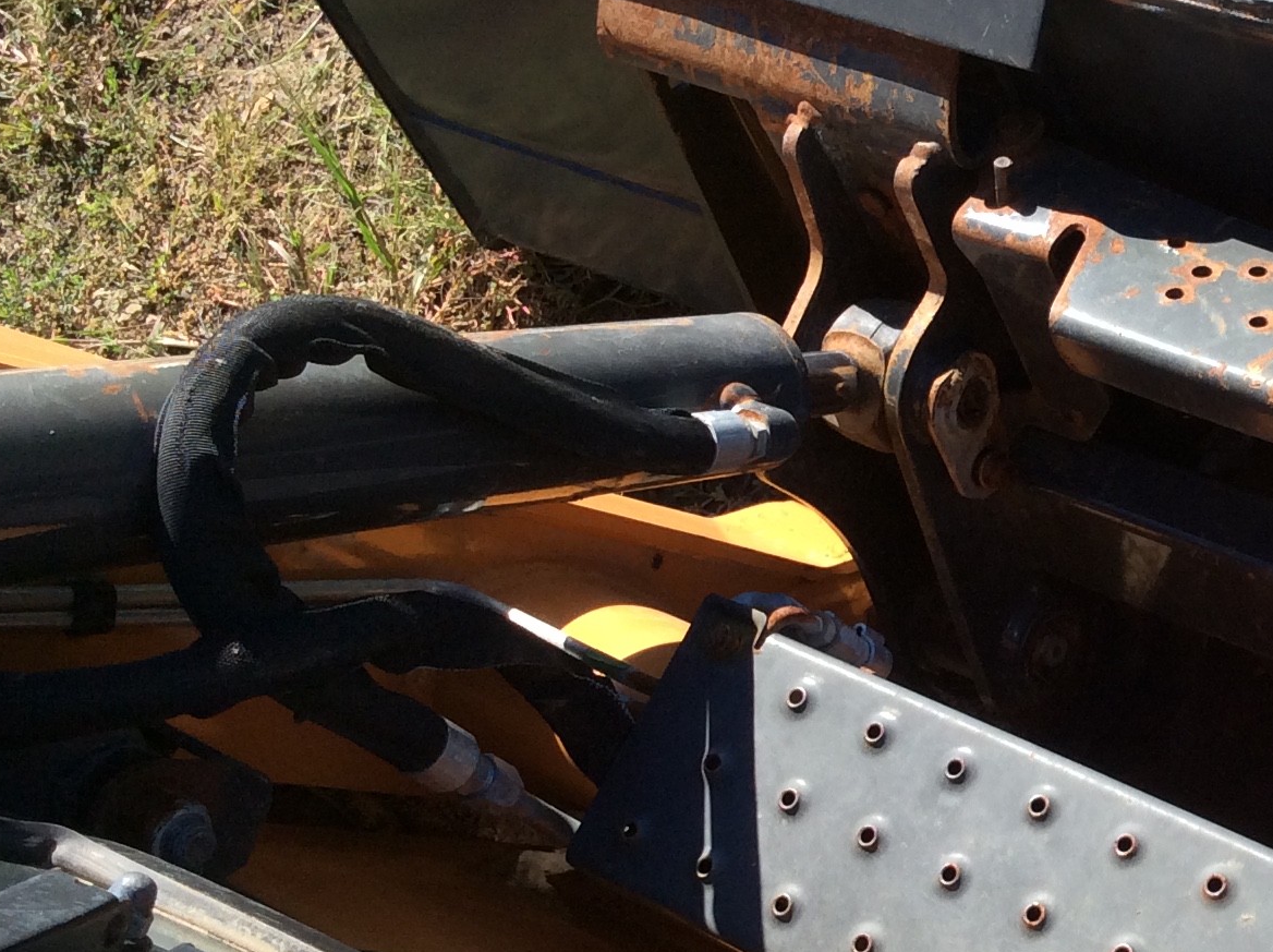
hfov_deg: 25.9
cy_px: 529
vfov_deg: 20.7
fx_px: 2608
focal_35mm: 71
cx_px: 1298
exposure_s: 1/706
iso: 32
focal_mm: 3.3
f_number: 2.4
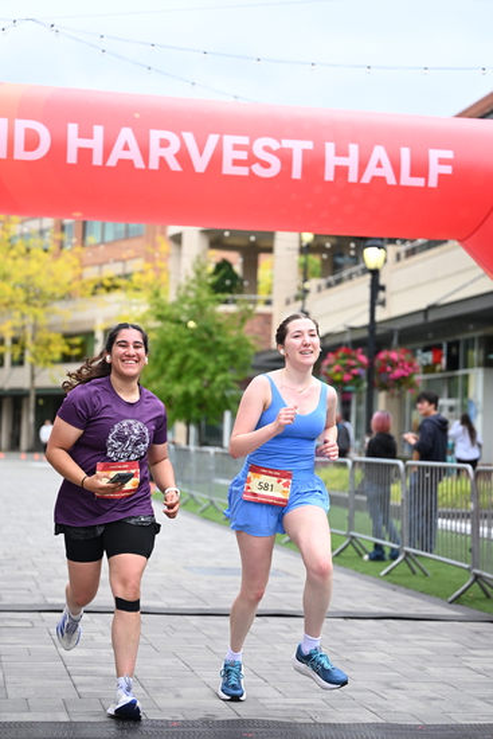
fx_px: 1457
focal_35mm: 71
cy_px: 370
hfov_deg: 19.2
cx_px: 246
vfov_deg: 28.4
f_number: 2.8
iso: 640
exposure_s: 1/2000
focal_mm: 71
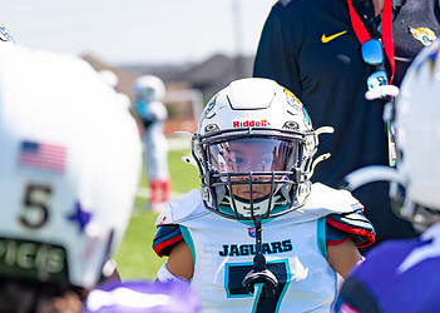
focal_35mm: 126
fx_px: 1573
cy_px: 192
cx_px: 254
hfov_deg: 15.9
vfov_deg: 11.4
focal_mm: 70
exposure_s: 1/1600
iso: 125
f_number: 2.8
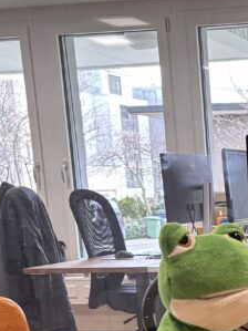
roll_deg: +1.7
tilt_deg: -10.7
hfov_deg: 15.0
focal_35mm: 89
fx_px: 851
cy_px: 342
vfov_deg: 21.2
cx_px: 407
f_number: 1.6
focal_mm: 5.96
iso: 125
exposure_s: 1/100
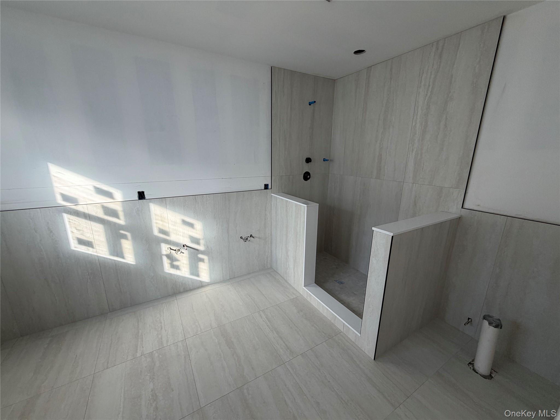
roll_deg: -0.9
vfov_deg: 85.7
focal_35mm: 14
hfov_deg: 102.1
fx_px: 226
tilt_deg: -15.4
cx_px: 280
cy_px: 210
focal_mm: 2.22
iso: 64
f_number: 2.2
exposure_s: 1/121
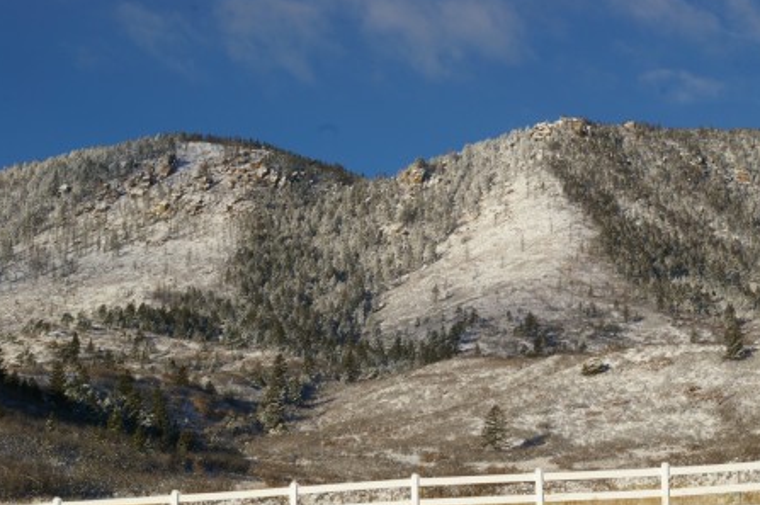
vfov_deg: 18.0
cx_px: 415
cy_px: 275
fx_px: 1593
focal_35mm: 76
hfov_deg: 26.8
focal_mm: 45
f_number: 11
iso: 200
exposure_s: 1/350
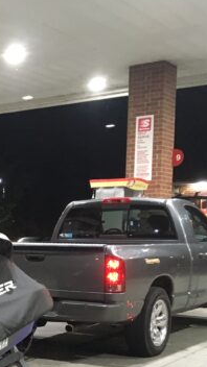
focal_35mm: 69
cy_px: 294
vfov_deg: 29.9
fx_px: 673
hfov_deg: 15.7
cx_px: -124
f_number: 2.2
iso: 200
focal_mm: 4.15
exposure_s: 1/20
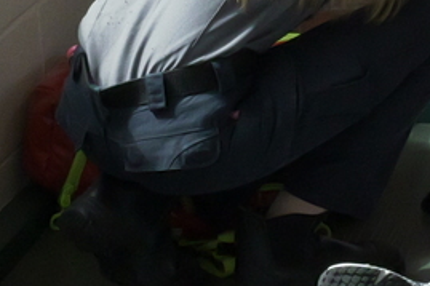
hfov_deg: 10.7
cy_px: -52
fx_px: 2184
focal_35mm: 183
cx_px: 716
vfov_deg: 7.4
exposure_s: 1/160
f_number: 22
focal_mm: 31
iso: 6400
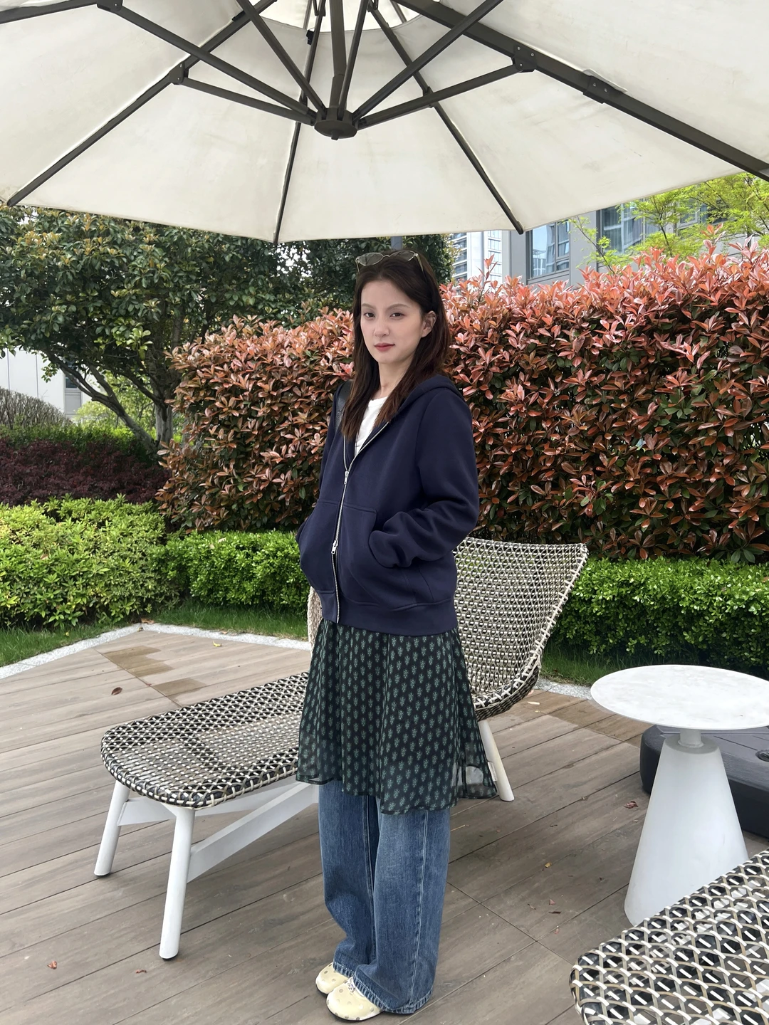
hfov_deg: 53.1
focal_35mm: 26
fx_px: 770
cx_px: 384
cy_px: 512
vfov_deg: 67.3
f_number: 1.5
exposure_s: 1/121
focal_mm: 5.7
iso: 80
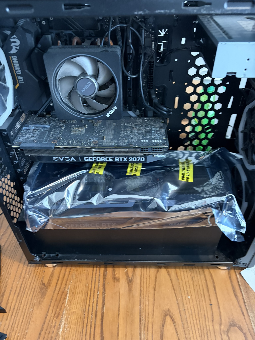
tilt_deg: -40.6
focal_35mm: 26
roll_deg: +2.5
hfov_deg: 53.1
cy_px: 170
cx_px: 128
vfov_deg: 67.3
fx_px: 255
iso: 500
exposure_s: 1/30
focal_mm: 5.96
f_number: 1.6
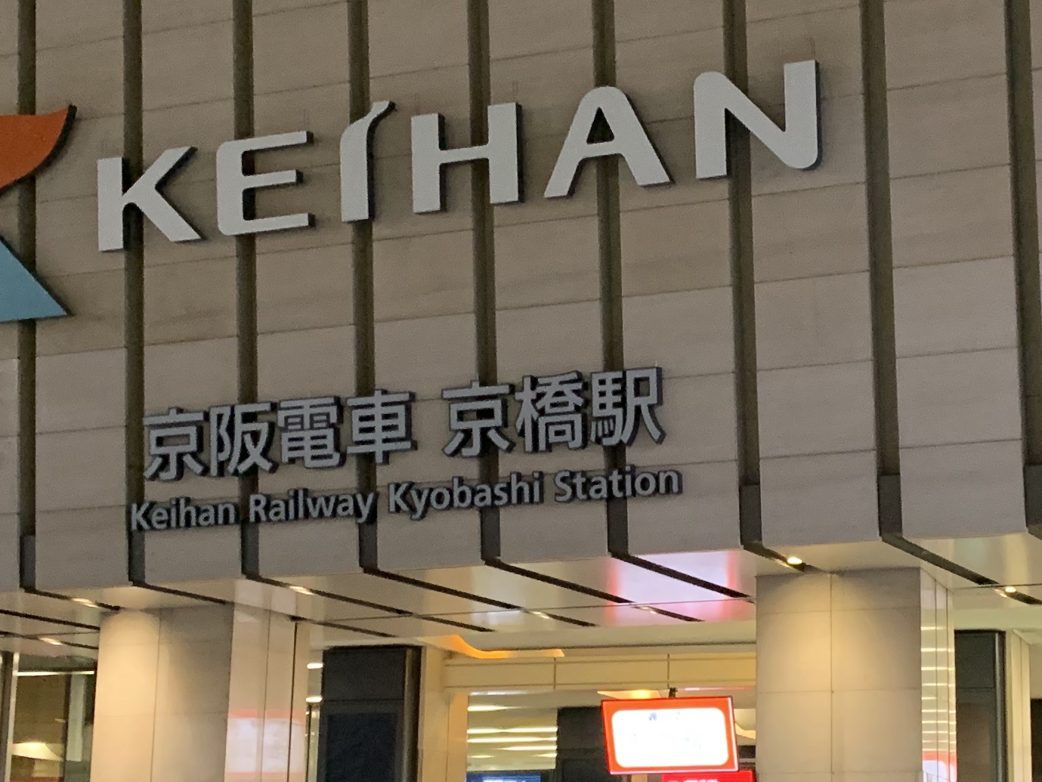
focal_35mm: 76
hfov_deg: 25.5
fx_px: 2288
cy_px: 425
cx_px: 721
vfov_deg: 19.4
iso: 400
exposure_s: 1/60
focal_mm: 4.25
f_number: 1.8
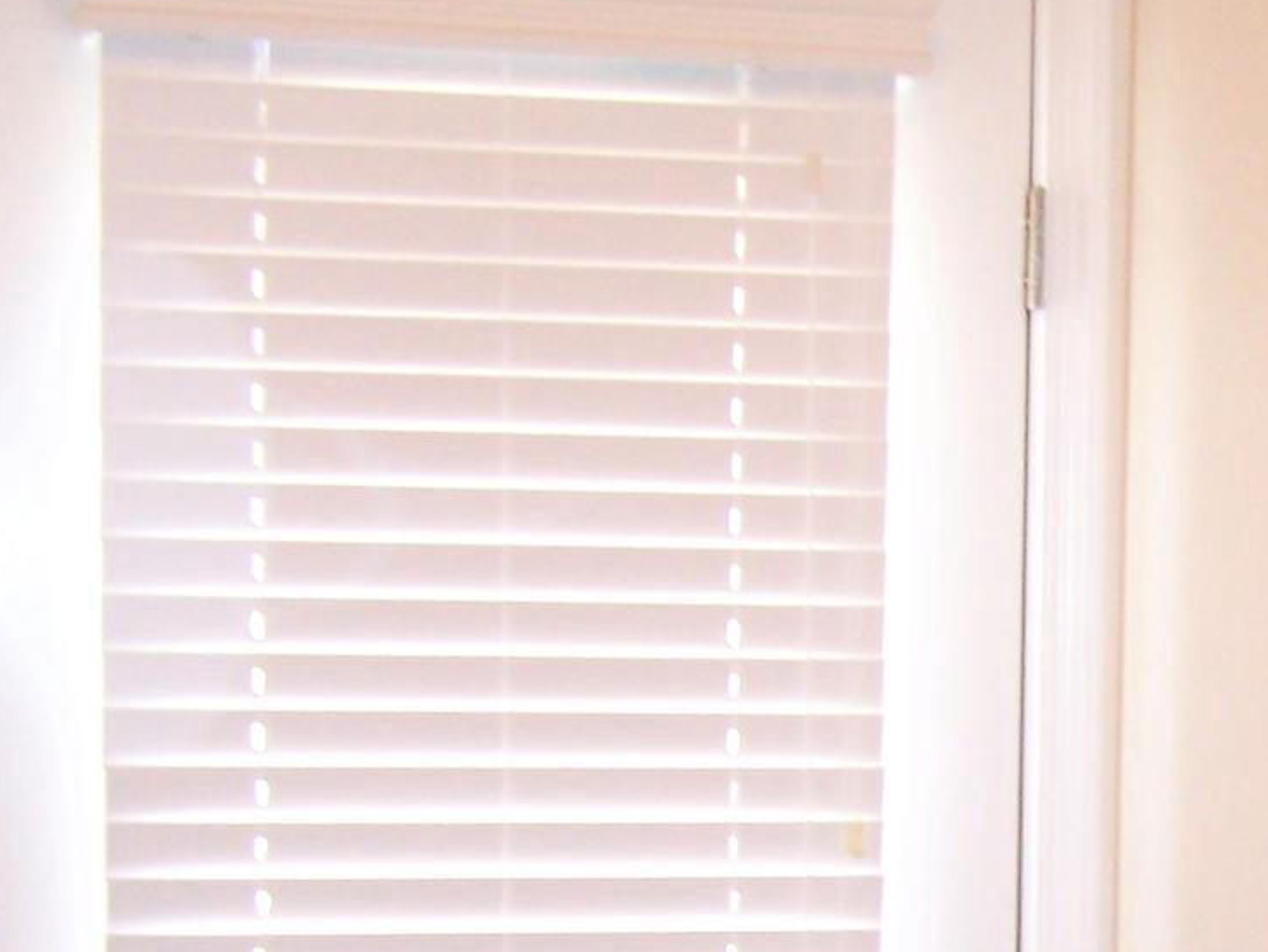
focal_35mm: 106
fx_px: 3884
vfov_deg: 13.6
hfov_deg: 17.9
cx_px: 1359
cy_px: 1107
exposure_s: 1/60
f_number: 2.8
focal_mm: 6.3
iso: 140
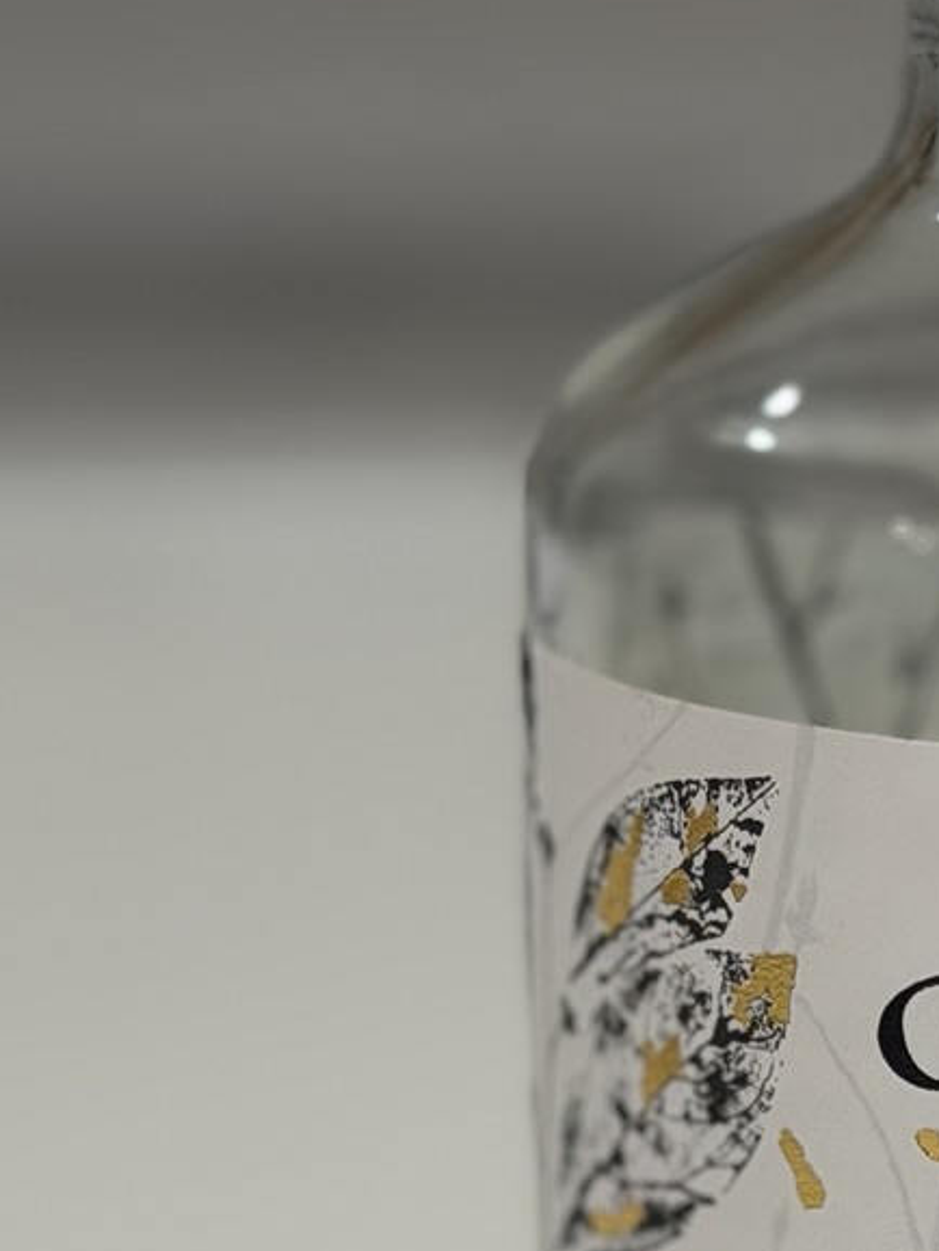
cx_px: 1173
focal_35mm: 166
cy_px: 1024
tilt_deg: -17.3
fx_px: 6000
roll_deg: -0.9
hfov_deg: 8.8
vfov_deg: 11.8
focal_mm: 6.76
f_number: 1.78
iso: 100
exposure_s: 1/100
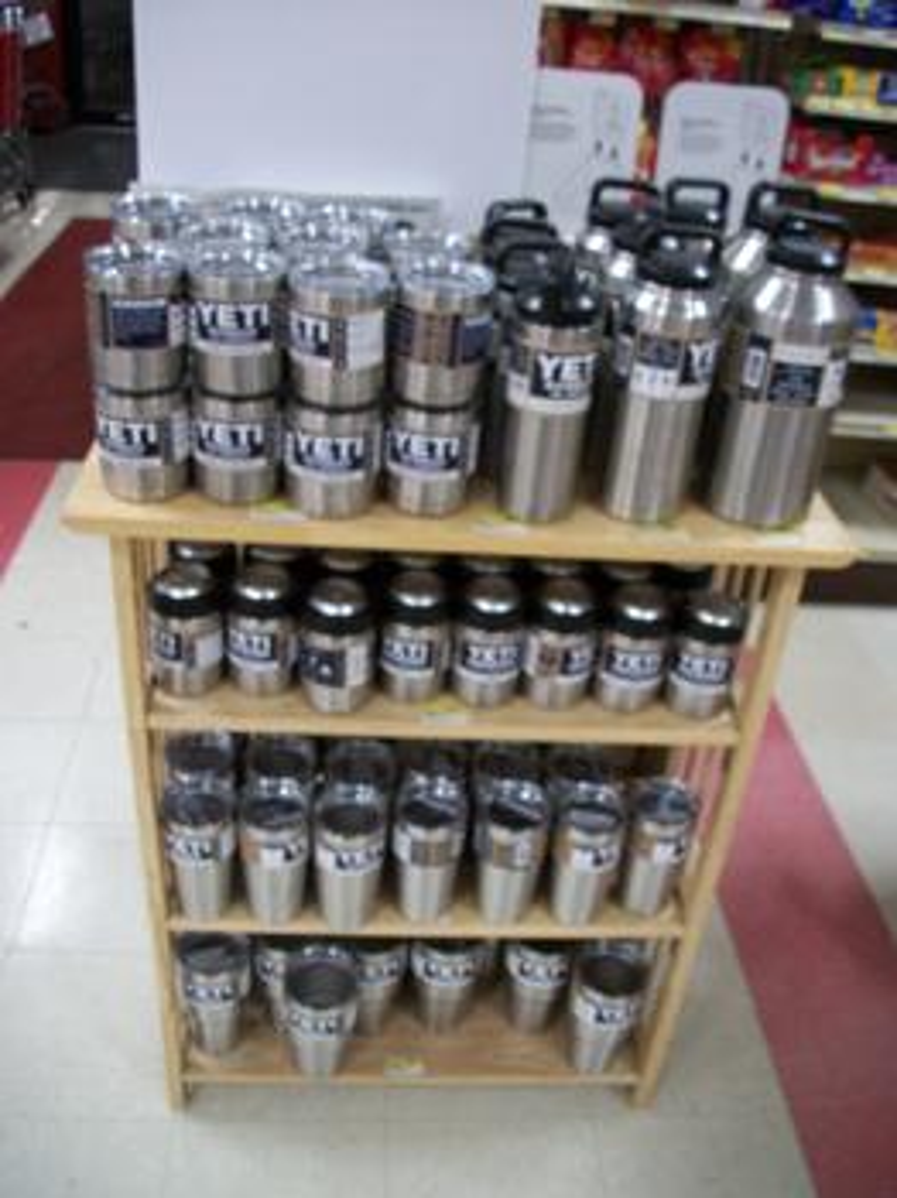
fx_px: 1107
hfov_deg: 44.1
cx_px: 448
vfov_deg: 56.8
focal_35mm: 32
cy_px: 599
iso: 160
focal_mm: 5.7
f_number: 2.9
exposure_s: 1/25
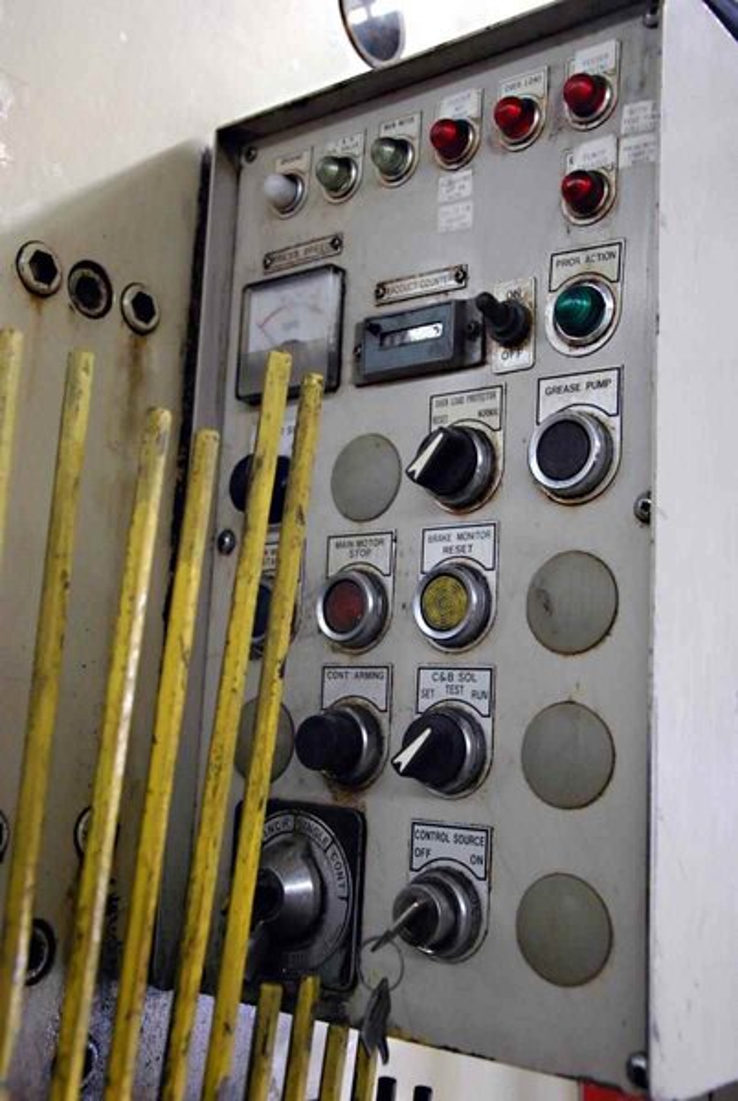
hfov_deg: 32.0
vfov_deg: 46.3
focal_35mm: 42
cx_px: 369
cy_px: 550
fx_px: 1287
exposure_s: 1/25
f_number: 4.2
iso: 1600
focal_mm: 28
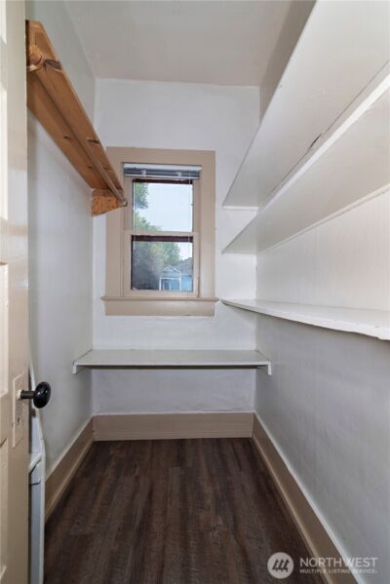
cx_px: 195
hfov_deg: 73.8
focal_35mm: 16
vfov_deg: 96.7
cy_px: 292
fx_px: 260
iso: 200
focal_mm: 16
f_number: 10
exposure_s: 1/160
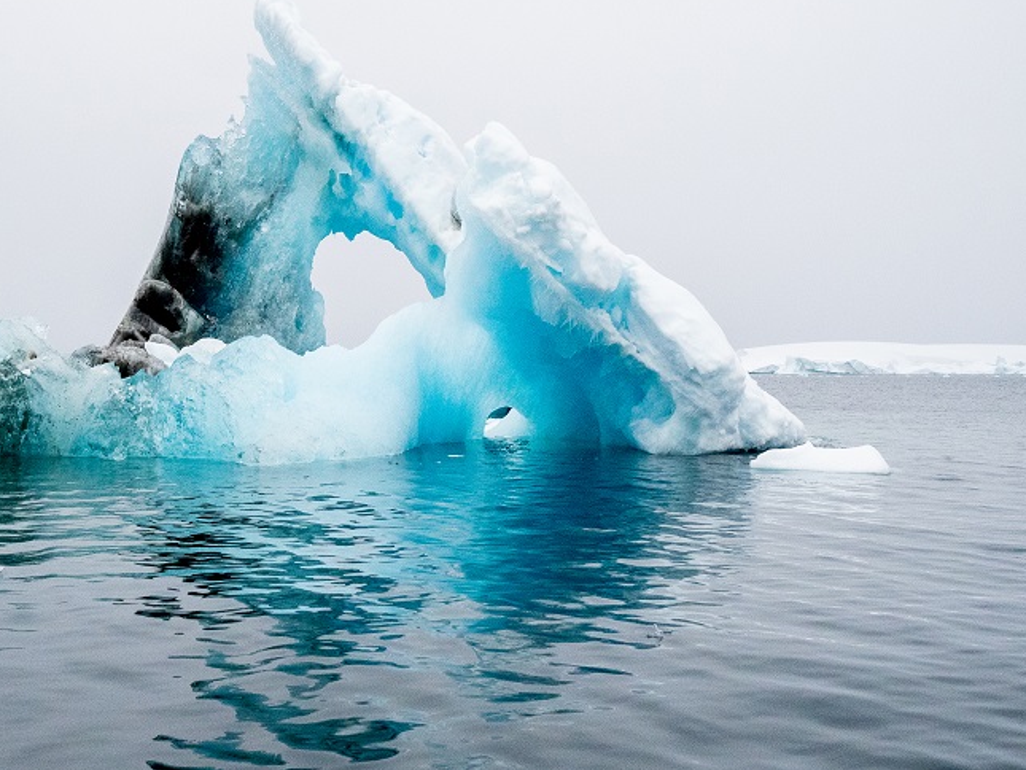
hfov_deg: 35.2
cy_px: 334
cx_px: 345
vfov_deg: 27.0
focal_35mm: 54
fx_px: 1601
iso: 800
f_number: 5.6
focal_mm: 17
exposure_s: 1/4000
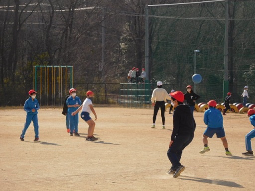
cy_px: 96
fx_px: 1179
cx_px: 128
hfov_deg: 12.3
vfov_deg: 9.3
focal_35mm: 160
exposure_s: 1/500
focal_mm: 28.5
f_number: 5.2
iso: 125
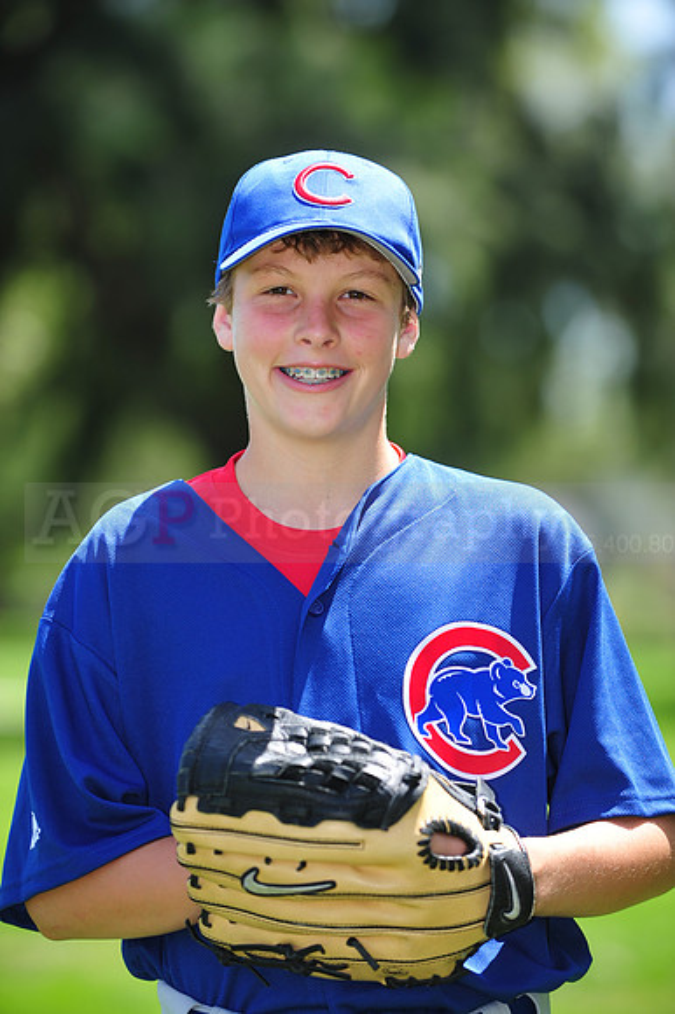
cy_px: 507
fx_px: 5631
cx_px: 338
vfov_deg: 10.3
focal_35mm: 200
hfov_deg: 6.9
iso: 200
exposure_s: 1/500
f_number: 4.5
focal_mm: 200
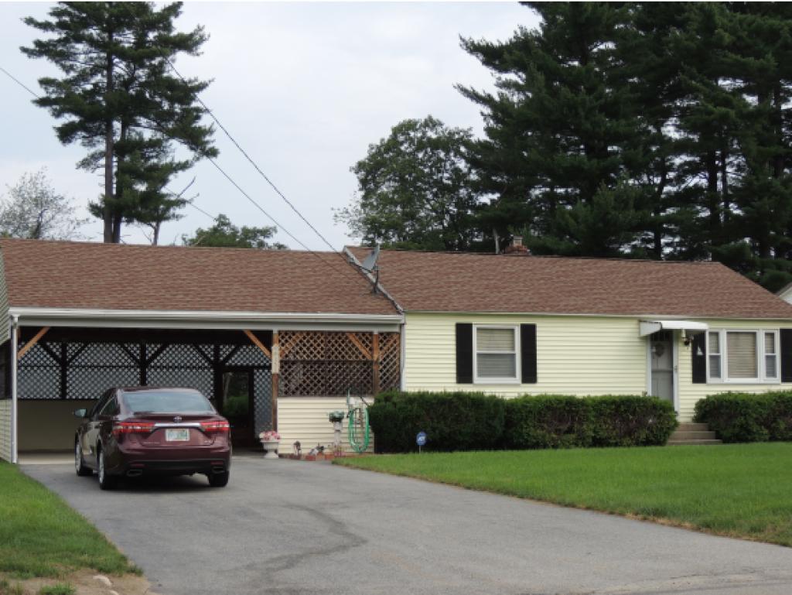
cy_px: 298
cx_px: 396
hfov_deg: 34.9
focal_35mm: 55
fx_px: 1259
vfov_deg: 26.6
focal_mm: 9.8
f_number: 3.7
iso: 100
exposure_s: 1/500
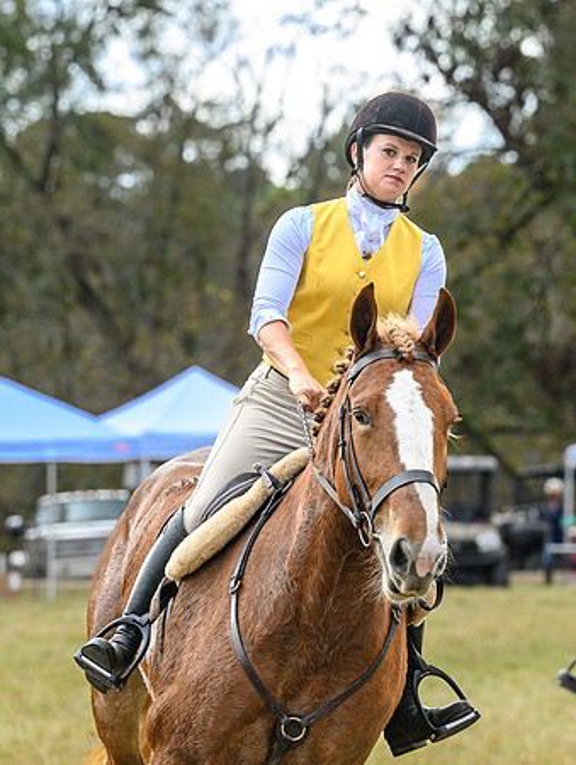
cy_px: 321
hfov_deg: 6.1
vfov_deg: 8.1
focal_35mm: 243
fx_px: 5370
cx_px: 414
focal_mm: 110
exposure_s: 1/1000
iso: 640
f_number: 3.5
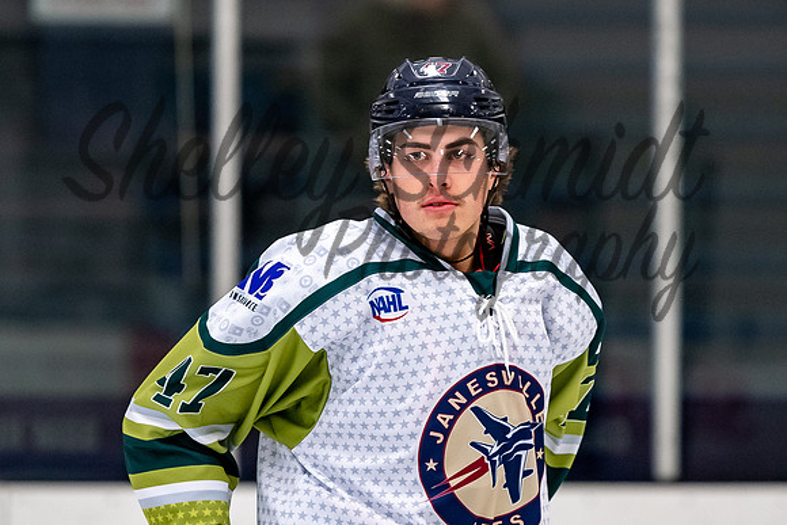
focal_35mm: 454
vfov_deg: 3.0
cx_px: 429
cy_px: 215
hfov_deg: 4.5
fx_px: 9918
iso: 2000
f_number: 3.2
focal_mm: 200
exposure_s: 1/800
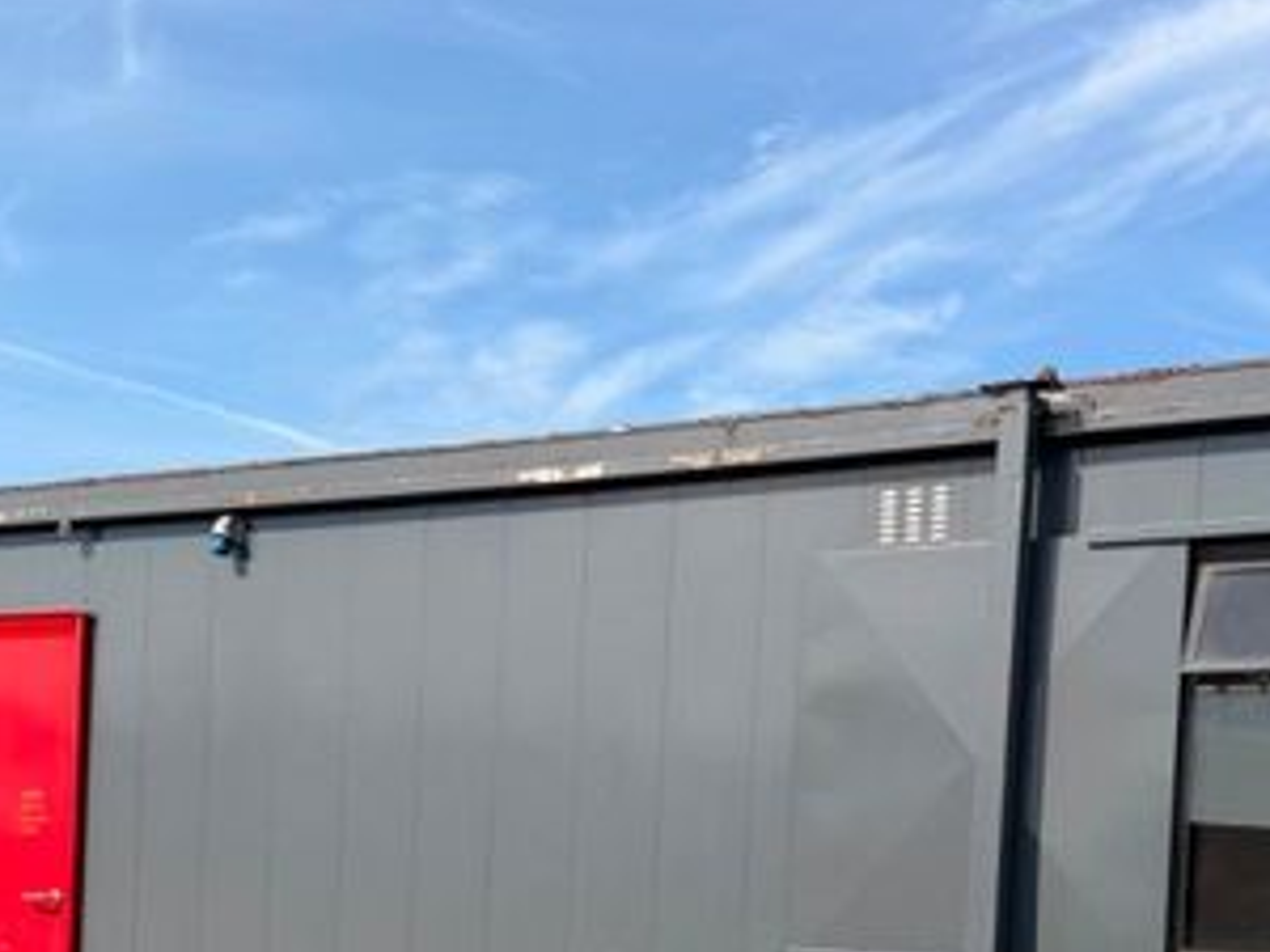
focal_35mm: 48
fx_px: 1761
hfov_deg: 39.6
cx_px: 682
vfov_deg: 28.6
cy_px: 927
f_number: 1.78
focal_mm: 6.76
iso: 80
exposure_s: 1/4167
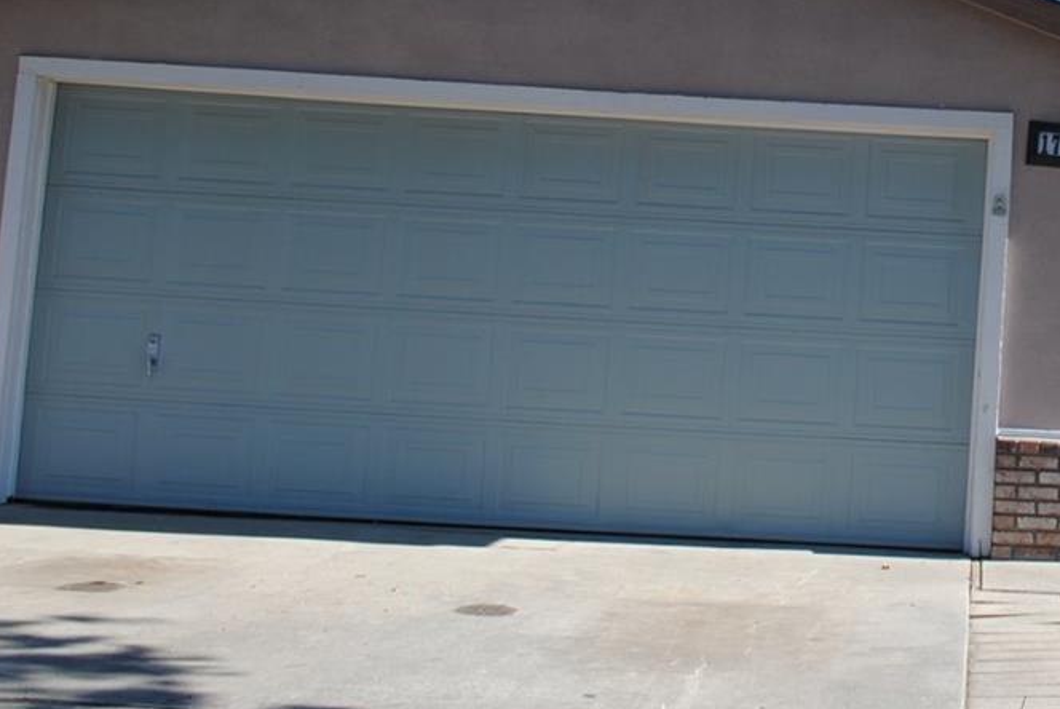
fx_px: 1798
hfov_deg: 30.3
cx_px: 1082
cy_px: 130
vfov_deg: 22.0
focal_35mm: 61
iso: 100
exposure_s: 1/200
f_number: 7.1
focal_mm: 18
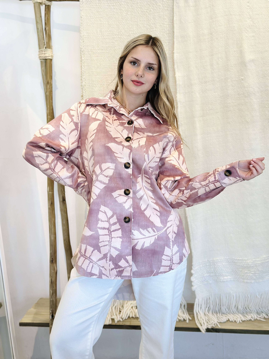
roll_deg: +0.9
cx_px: 134
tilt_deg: -5.2
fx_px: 497
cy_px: 180
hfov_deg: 30.3
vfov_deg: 39.7
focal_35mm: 48
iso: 64
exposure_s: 1/100
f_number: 1.78
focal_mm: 6.86
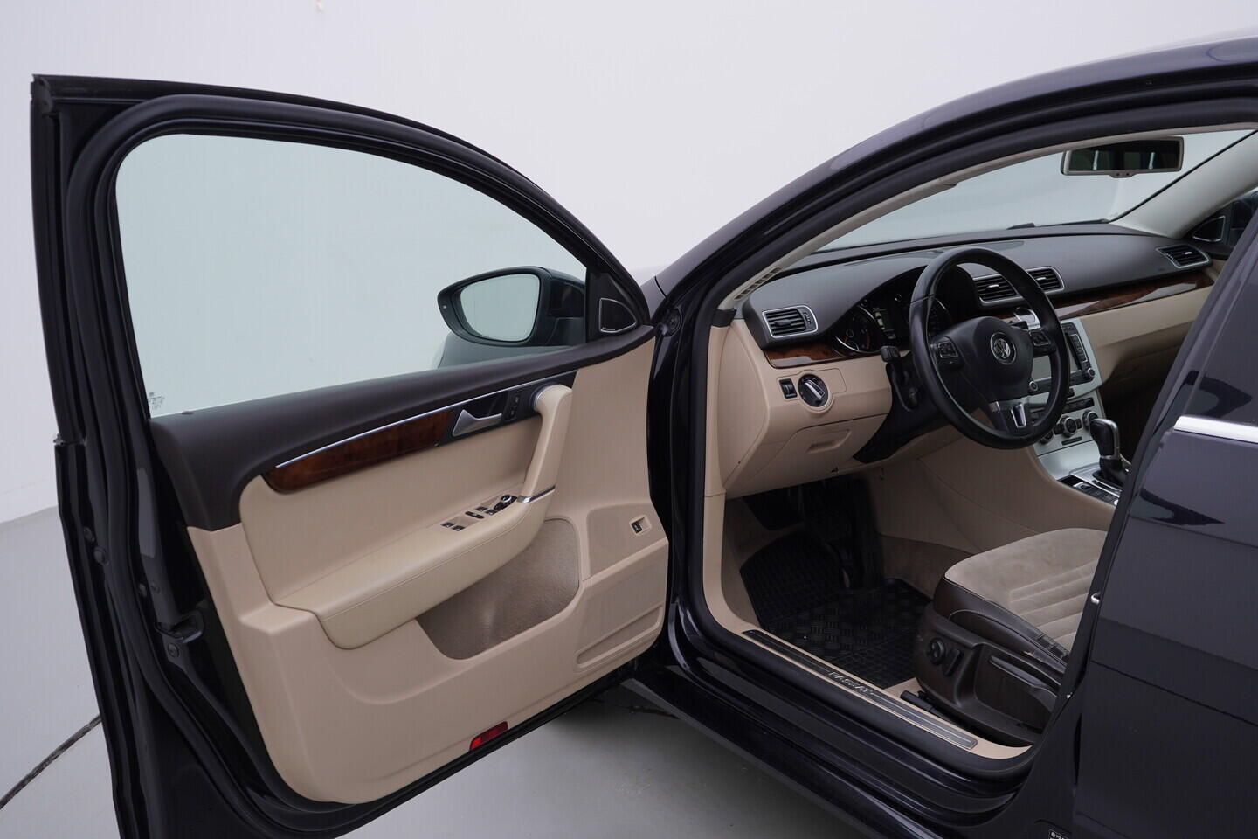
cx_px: 629
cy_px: 420
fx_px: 1258
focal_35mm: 36
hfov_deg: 53.1
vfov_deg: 36.9
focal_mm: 24
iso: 125
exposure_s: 1/80
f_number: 4
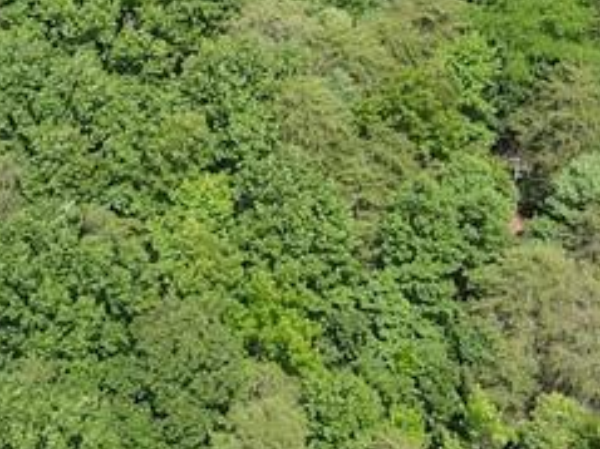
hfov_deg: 18.8
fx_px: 1784
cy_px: 100
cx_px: 80
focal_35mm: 103
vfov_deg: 14.3
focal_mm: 4.5
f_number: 2.8
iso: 100
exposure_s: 1/15
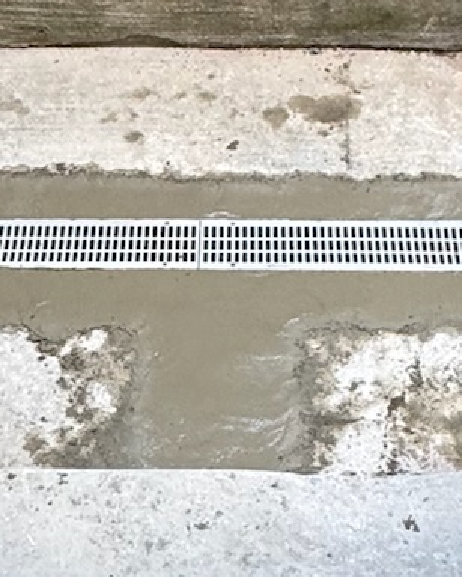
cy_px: 169
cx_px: 215
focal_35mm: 73
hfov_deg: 21.0
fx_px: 1246
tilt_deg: -46.5
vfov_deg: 25.8
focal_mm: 2.22
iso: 250
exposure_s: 1/60
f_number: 2.2
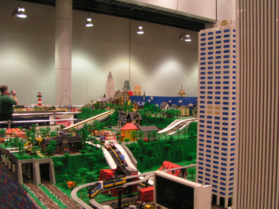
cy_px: 104
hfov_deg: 49.0
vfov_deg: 37.7
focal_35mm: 38
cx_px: 140
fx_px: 306
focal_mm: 5.8
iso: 200
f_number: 5
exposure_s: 1/6
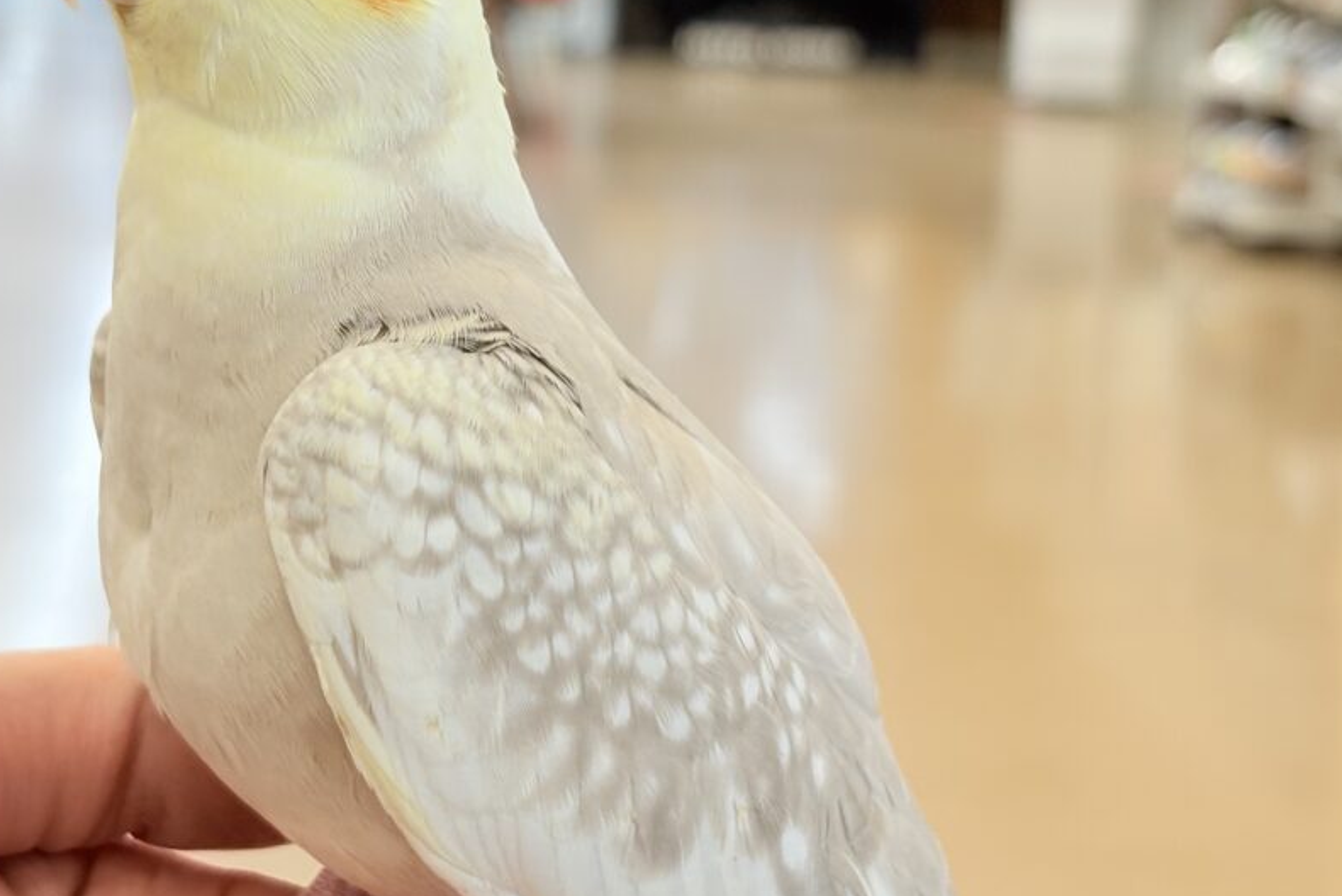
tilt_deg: -5.9
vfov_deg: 16.6
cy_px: 229
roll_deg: -2.3
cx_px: 533
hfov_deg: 24.7
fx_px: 3058
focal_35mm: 82
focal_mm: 5.96
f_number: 1.6
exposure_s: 1/100
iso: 64
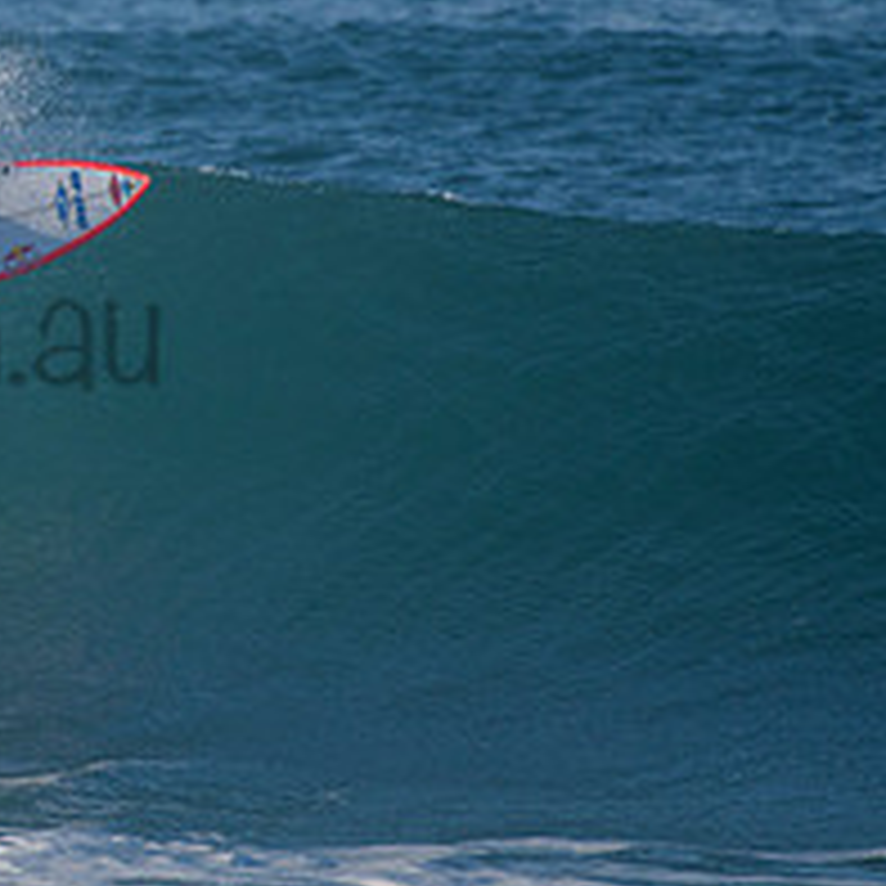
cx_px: -311
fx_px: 39122
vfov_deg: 1.3
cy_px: 240
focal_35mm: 1351
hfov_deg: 1.3
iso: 360
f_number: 5.6
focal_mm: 500
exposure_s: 1/2000
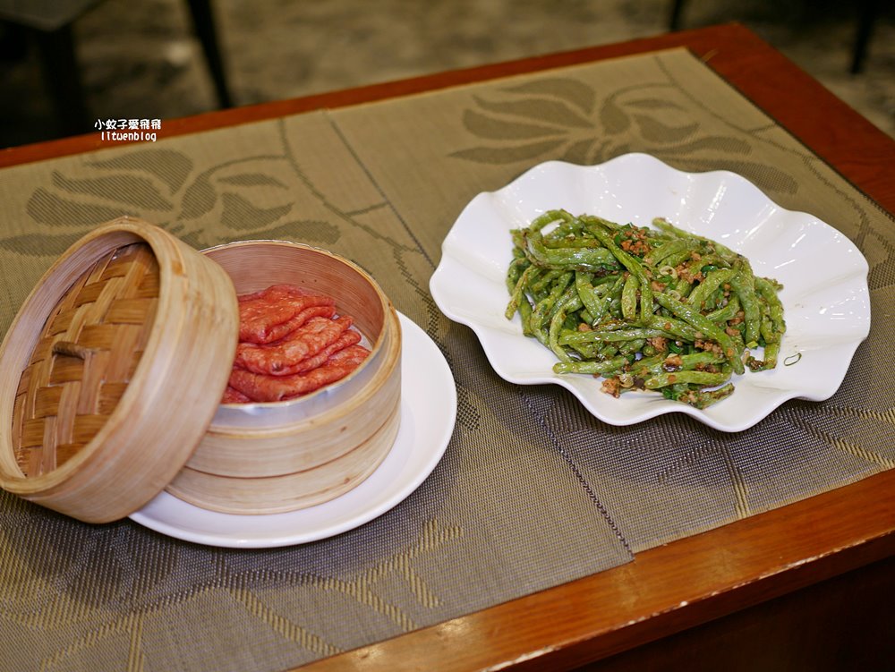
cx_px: 448
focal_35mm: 50
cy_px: 336
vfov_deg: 29.1
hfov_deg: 38.2
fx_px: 1293
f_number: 1.8
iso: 200
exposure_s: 1/80
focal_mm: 25
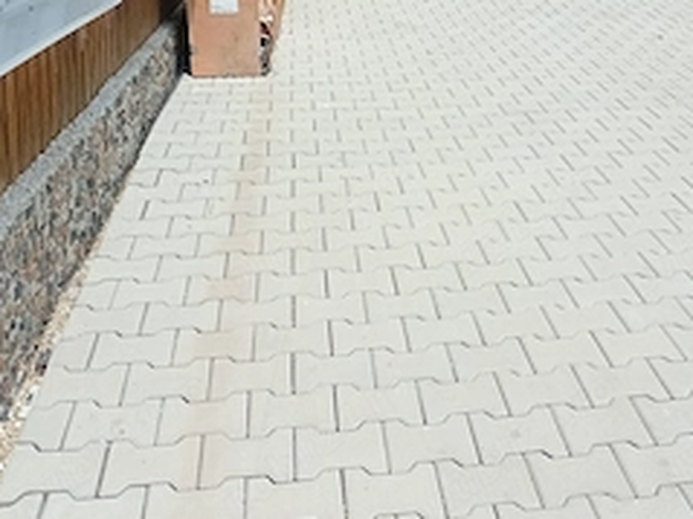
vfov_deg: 30.7
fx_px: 900
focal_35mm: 45
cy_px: 49
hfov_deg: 41.9
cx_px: 418
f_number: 1.8
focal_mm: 3.98
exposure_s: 1/704
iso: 51
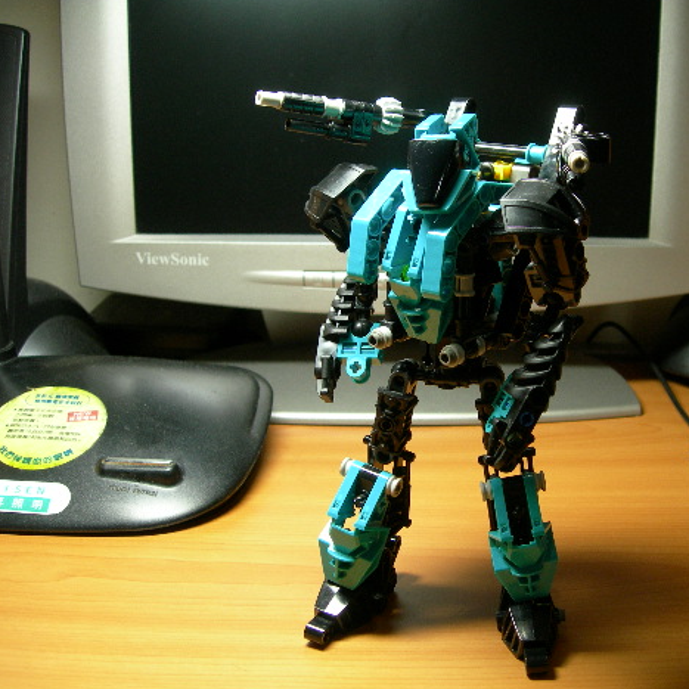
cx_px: 435
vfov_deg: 36.8
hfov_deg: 36.6
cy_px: 344
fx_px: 1036
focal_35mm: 46
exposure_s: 1/31.3
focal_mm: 7.8
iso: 121
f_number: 2.8
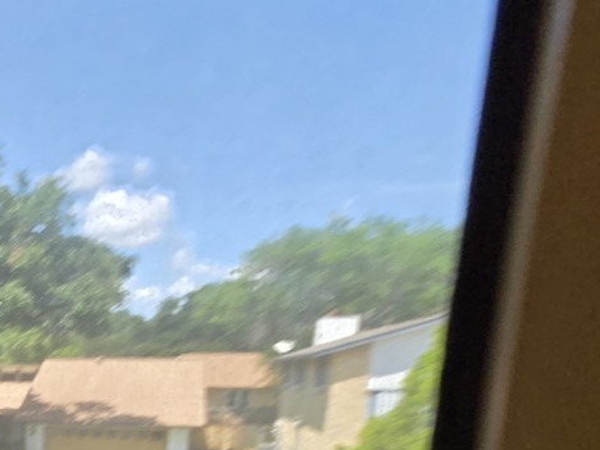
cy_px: 542
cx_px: -196
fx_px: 693
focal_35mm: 40
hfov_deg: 33.2
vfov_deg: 30.4
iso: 40
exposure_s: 1/60
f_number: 2.2
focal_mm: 1.7
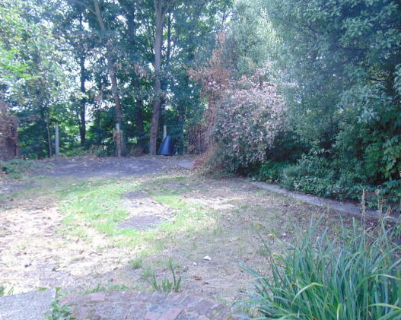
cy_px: 158
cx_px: 205
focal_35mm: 27
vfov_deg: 53.1
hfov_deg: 64.1
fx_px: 320
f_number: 3
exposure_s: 1/250
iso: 80
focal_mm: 4.5
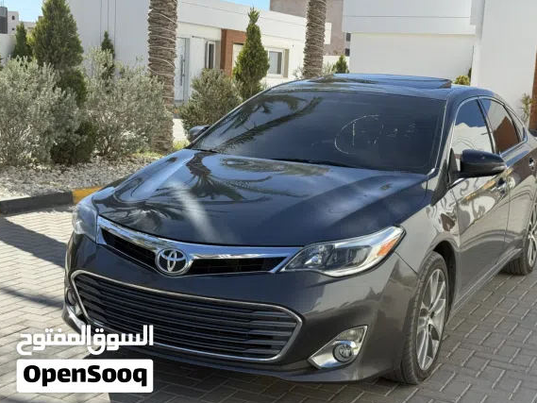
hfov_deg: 35.5
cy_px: 189
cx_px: 295
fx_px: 838
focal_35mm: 54
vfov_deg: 27.0
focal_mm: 6.76
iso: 80
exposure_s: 1/4329
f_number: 1.78
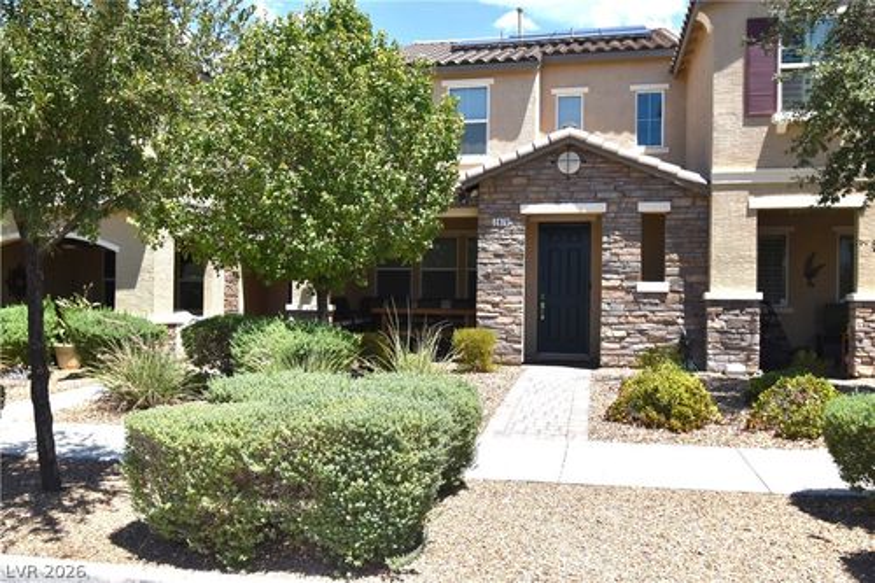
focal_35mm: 30
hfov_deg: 61.9
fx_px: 729
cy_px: 292
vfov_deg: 43.6
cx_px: 438
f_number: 6.7
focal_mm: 20
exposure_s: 1/2000
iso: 400
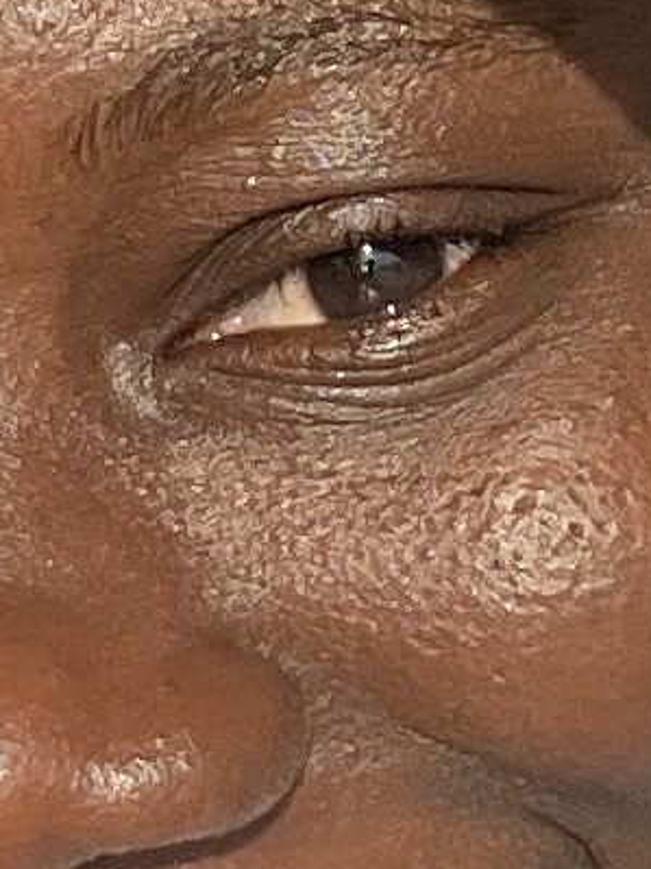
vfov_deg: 8.5
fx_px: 5821
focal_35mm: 232
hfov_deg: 6.4
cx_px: 449
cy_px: 72
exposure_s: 1/541
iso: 25
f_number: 2.2
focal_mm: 2.71
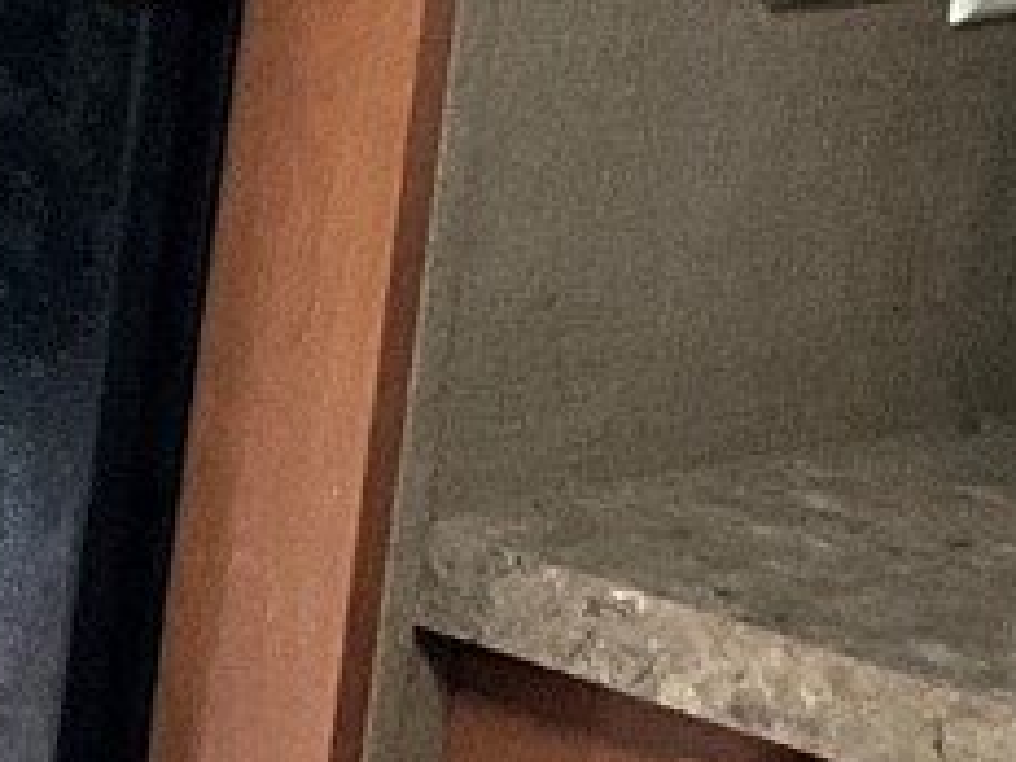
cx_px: -1958
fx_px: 5870
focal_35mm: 200
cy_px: -219
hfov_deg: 8.4
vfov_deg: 7.4
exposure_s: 1/65
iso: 64
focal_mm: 3
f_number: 1.8
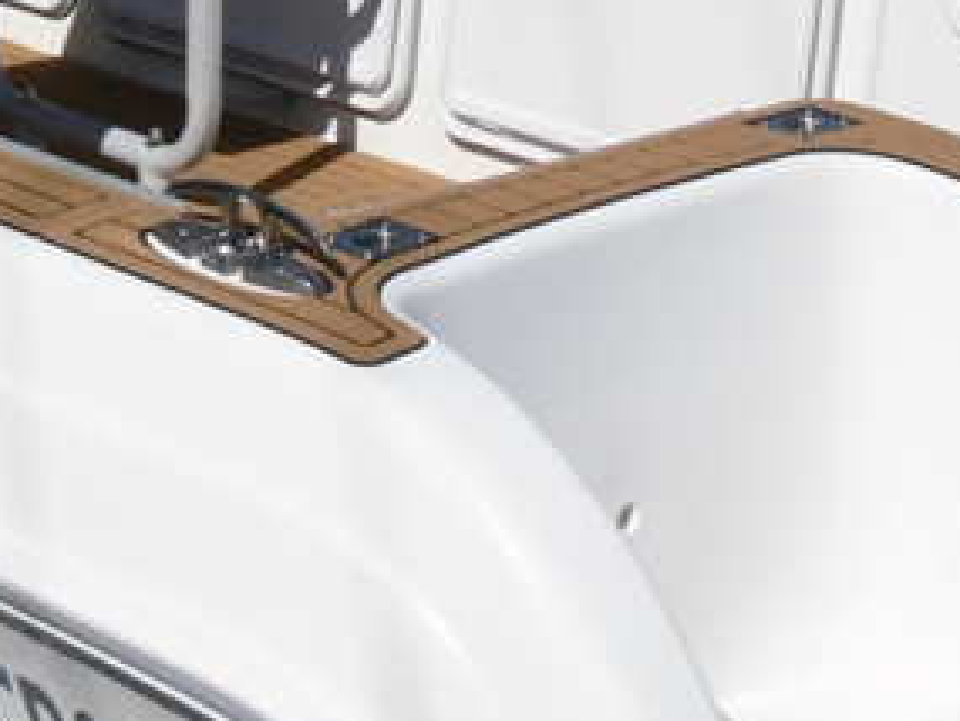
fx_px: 3662
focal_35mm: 132
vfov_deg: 10.9
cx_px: -7
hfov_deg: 14.7
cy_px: -335
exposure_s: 1/500
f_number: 8
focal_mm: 7.6
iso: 80
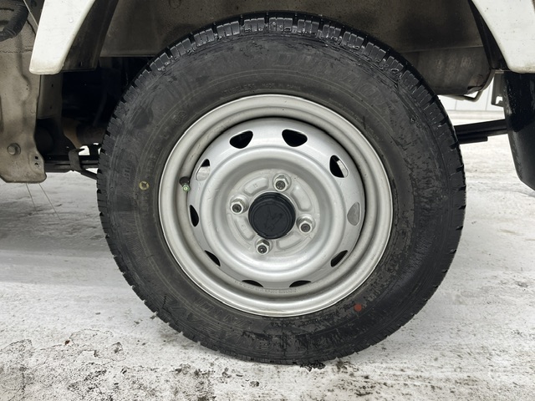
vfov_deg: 53.1
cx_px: 268
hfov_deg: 67.3
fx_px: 402
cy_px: 200
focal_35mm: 26
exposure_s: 1/100
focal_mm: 5.1
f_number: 1.6
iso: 100
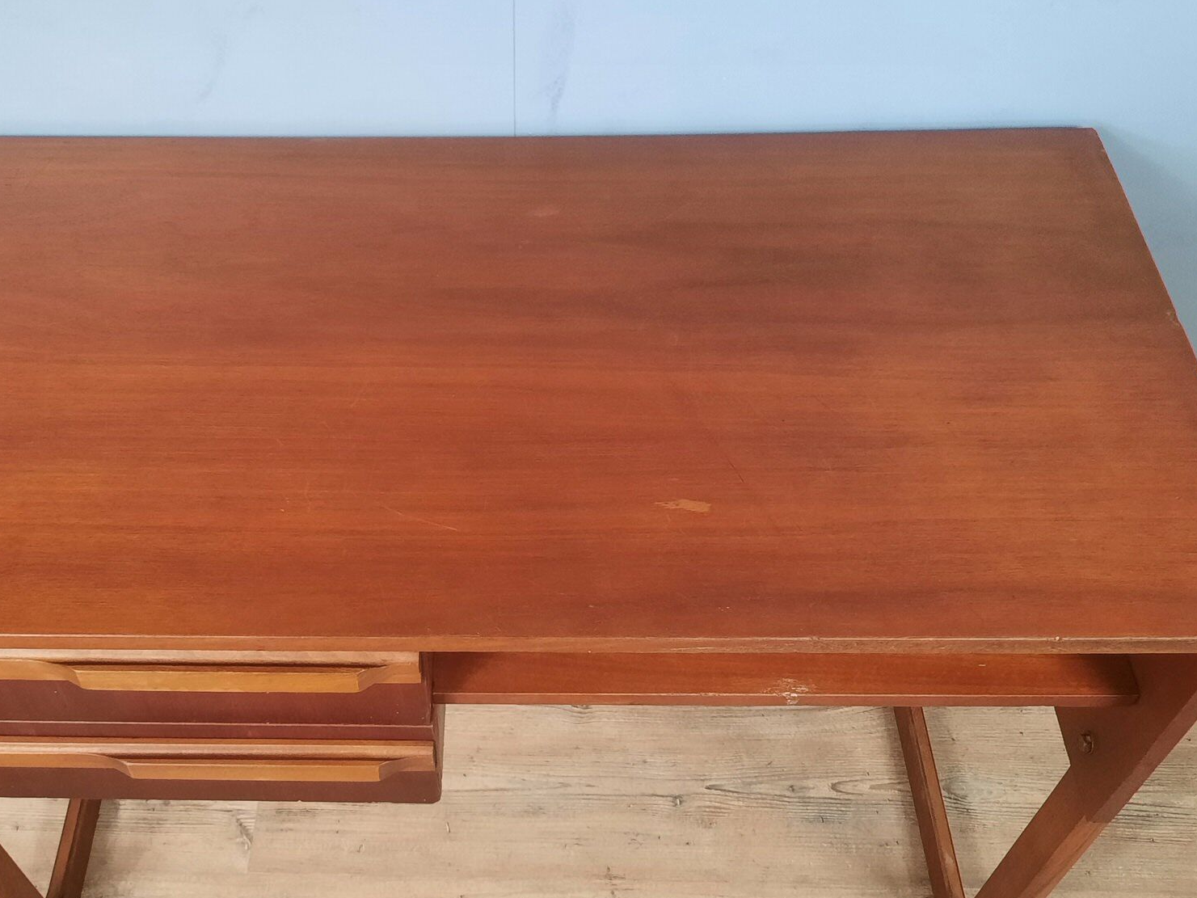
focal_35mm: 36
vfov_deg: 39.6
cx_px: 491
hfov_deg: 51.1
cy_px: 496
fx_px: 1245
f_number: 2
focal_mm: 4.6
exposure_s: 1/33
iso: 400
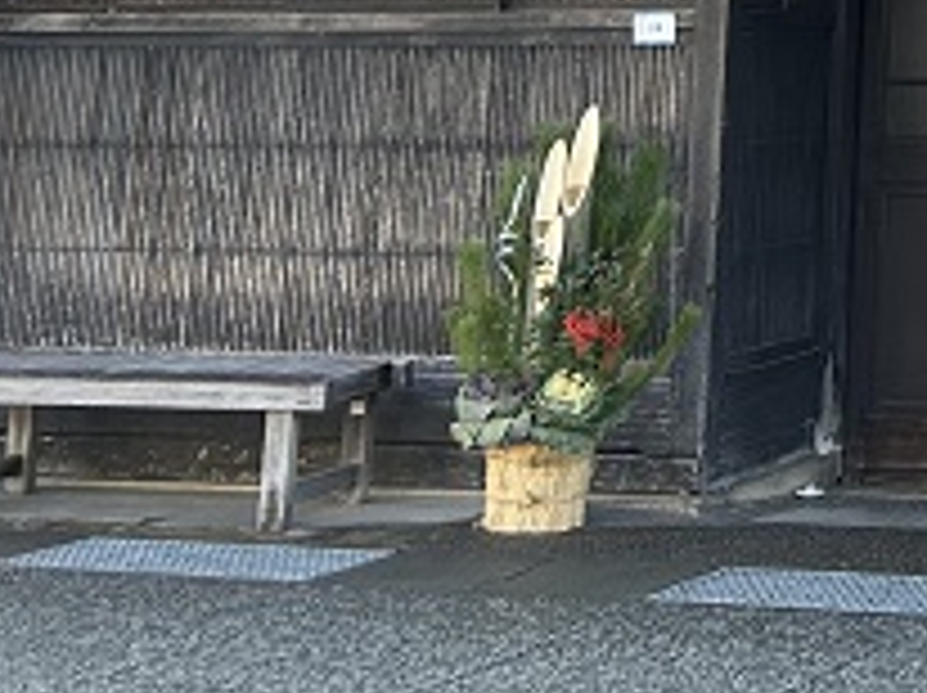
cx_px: 1465
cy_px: -605
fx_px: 2728
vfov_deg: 12.9
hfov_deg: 17.1
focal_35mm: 102
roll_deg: +0.7
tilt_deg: +11.5
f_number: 1.5
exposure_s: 1/511
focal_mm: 5.7
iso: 50
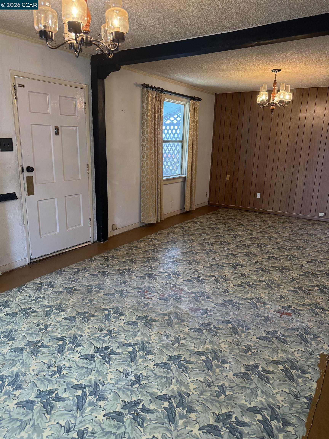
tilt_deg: -13.7
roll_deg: -1.9
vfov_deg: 71.6
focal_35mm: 24
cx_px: 164
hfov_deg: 56.8
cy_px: 220
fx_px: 304
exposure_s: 1/120
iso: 250
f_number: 1.78
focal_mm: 6.76
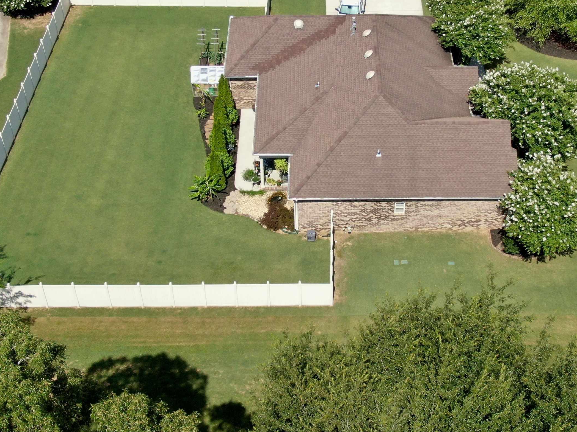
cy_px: 173
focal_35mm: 60
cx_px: 337
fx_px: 1000
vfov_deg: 24.4
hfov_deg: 32.1
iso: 400
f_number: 3.5
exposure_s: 1/3200
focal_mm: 7.07
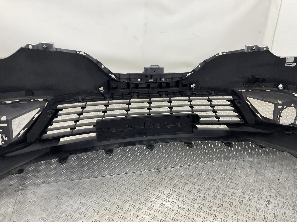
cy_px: 111
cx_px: 148
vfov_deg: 48.2
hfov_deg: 61.7
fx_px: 249
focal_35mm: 29
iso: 40
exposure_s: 1/120
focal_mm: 3
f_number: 1.8
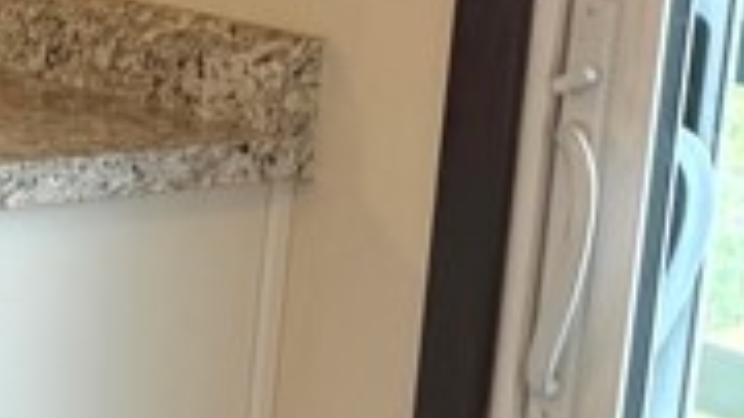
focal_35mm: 149
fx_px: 2938
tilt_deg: -10.4
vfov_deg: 8.1
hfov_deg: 11.0
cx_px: -1298
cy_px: 4
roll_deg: +0.5
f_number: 1.78
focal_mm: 6.76
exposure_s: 1/120
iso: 64
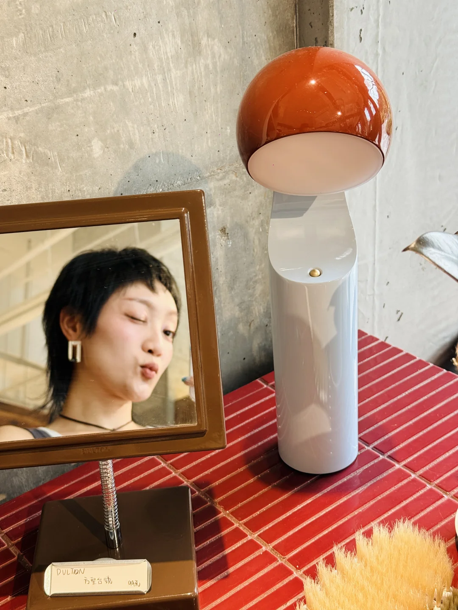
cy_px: 305
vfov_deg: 39.7
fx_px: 847
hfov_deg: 30.3
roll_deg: +5.3
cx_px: 229
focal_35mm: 48
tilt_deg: -27.4
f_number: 1.78
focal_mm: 6.76
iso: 80
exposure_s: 1/138
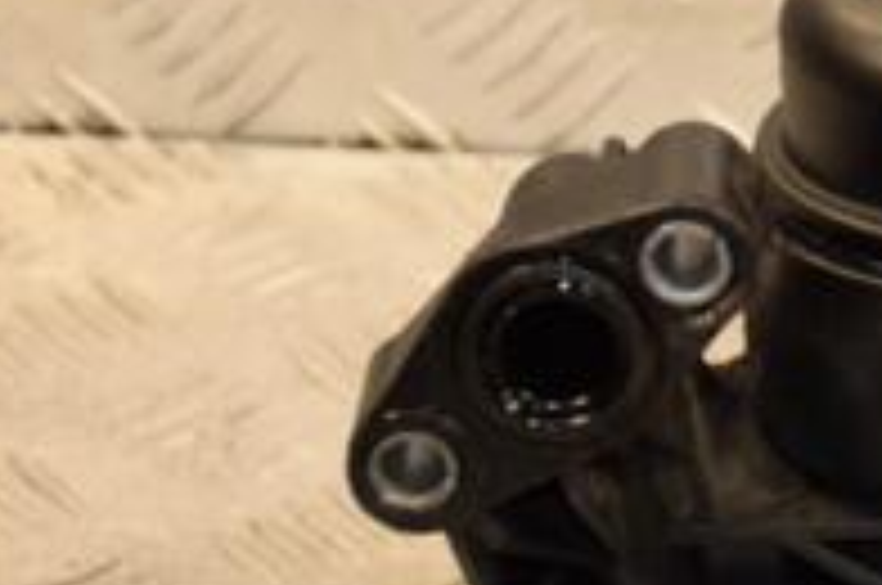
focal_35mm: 267
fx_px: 6531
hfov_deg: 7.6
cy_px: 621
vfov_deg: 5.1
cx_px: 1148
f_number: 5
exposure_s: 1/160
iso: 800
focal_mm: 58
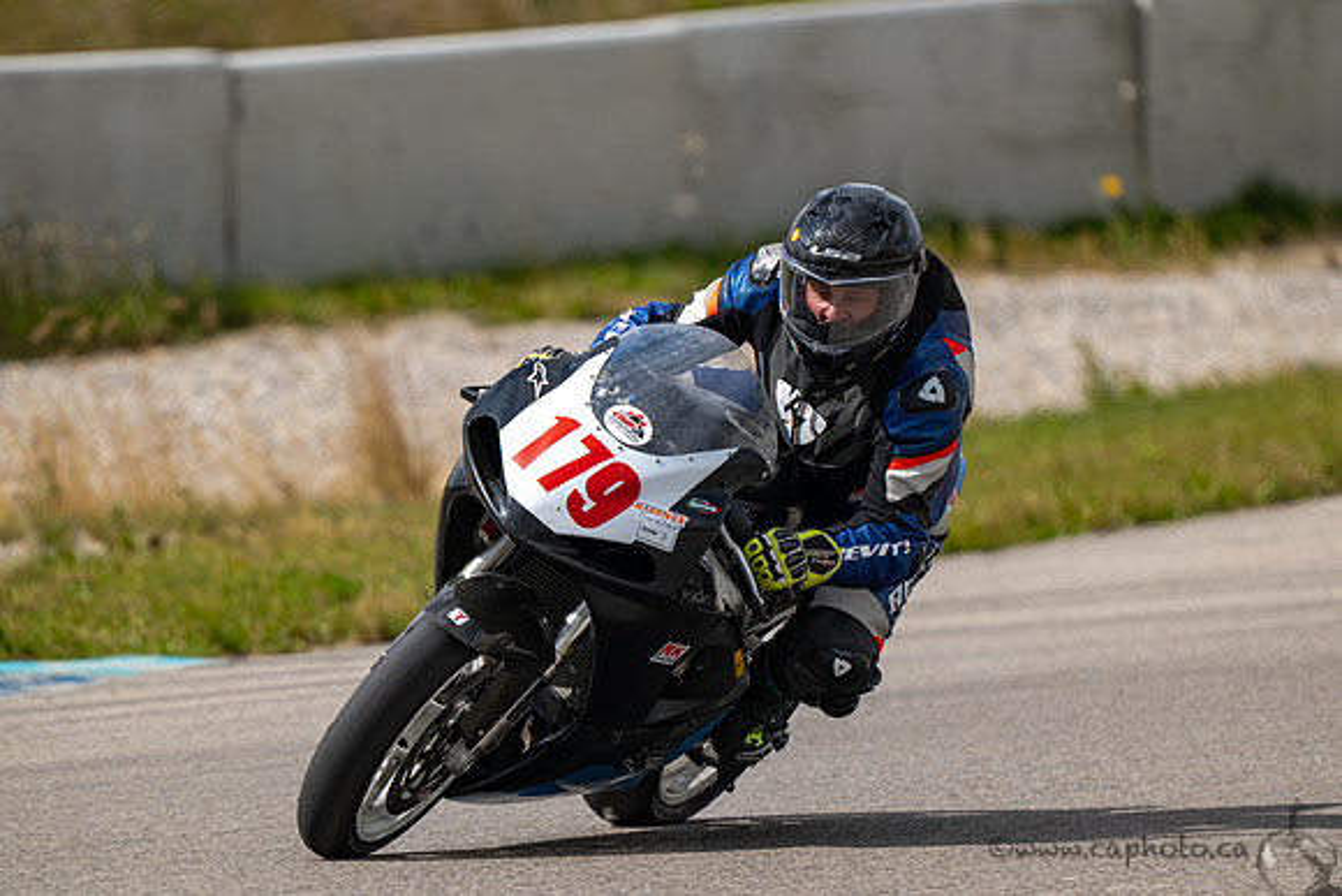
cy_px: 469
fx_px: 25086
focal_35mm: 673
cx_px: 750
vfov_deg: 2.0
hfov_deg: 3.1
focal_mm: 600
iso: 160
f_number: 6.3
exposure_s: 1/1250
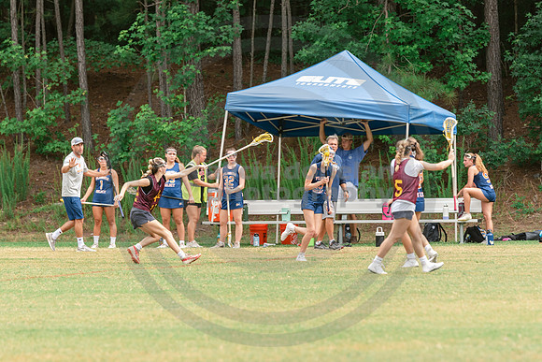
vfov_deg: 4.8
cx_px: 307
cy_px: 201
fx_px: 4270
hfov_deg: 7.3
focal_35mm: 284
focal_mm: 200
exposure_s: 1/800
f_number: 3.5
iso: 250
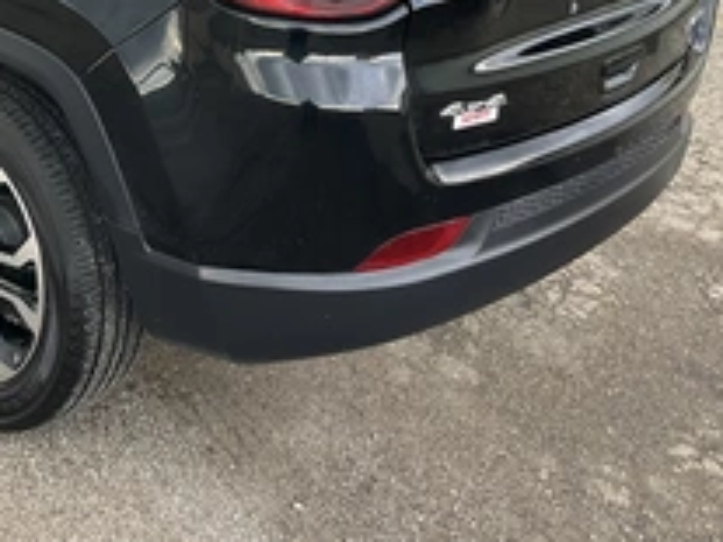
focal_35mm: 56
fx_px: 1169
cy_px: 28
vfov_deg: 25.1
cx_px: 63
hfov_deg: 32.5
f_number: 1.8
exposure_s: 1/122
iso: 64
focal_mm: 3
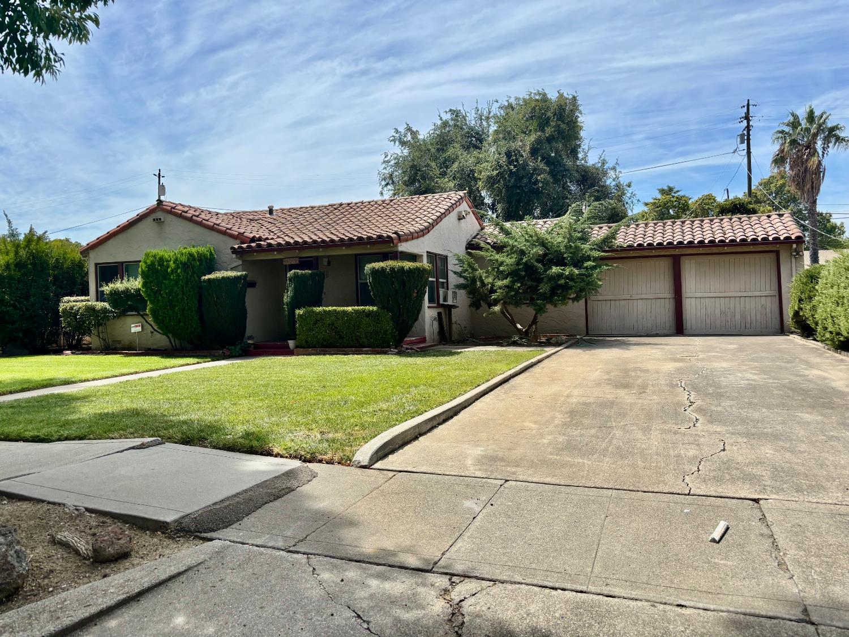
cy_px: 318
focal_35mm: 26
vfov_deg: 53.1
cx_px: 424
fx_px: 638
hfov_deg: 67.3
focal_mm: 5.96
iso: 50
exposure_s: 1/3937
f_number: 1.6
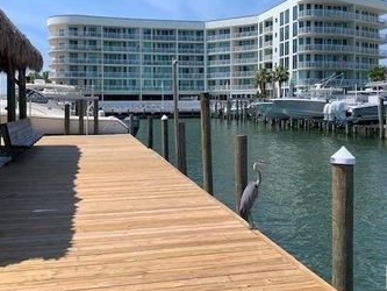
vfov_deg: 36.7
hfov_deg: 47.8
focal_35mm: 39
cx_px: 191
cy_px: 111
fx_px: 436
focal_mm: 4.25
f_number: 1.8
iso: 25
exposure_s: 1/2421
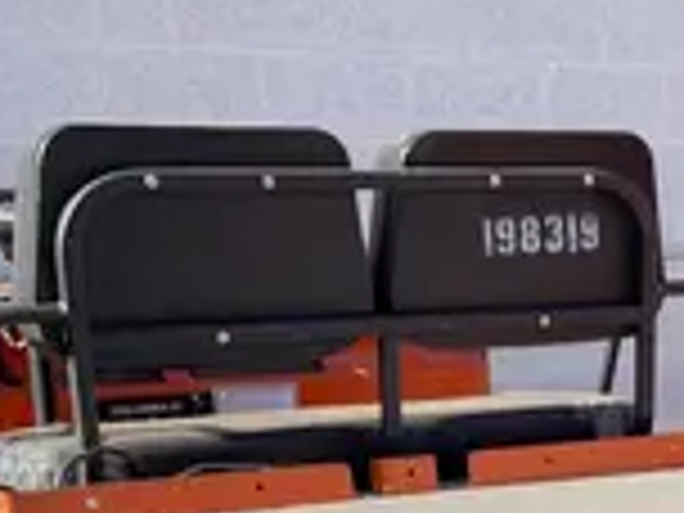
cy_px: 826
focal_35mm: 94
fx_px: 1857
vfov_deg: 14.4
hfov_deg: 19.4
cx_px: 864
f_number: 1.6
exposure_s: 1/868
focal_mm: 4.2
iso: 32
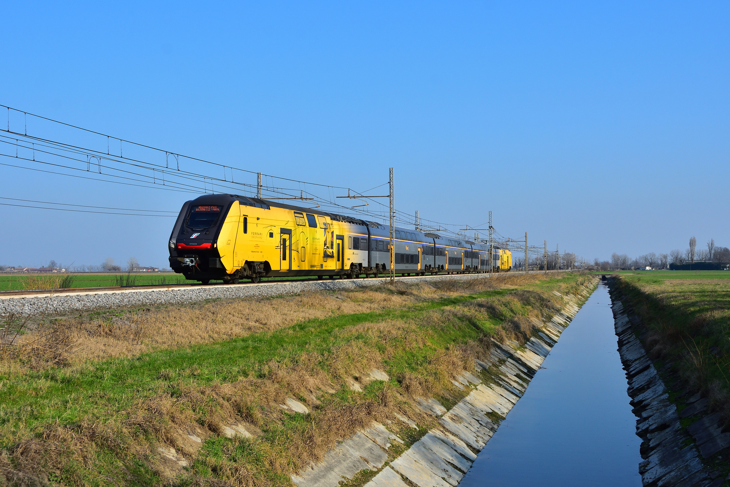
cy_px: 244
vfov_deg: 30.8
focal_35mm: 44
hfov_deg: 45.0
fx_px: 882
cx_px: 365
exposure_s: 1/1000
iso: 320
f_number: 7.1
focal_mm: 29
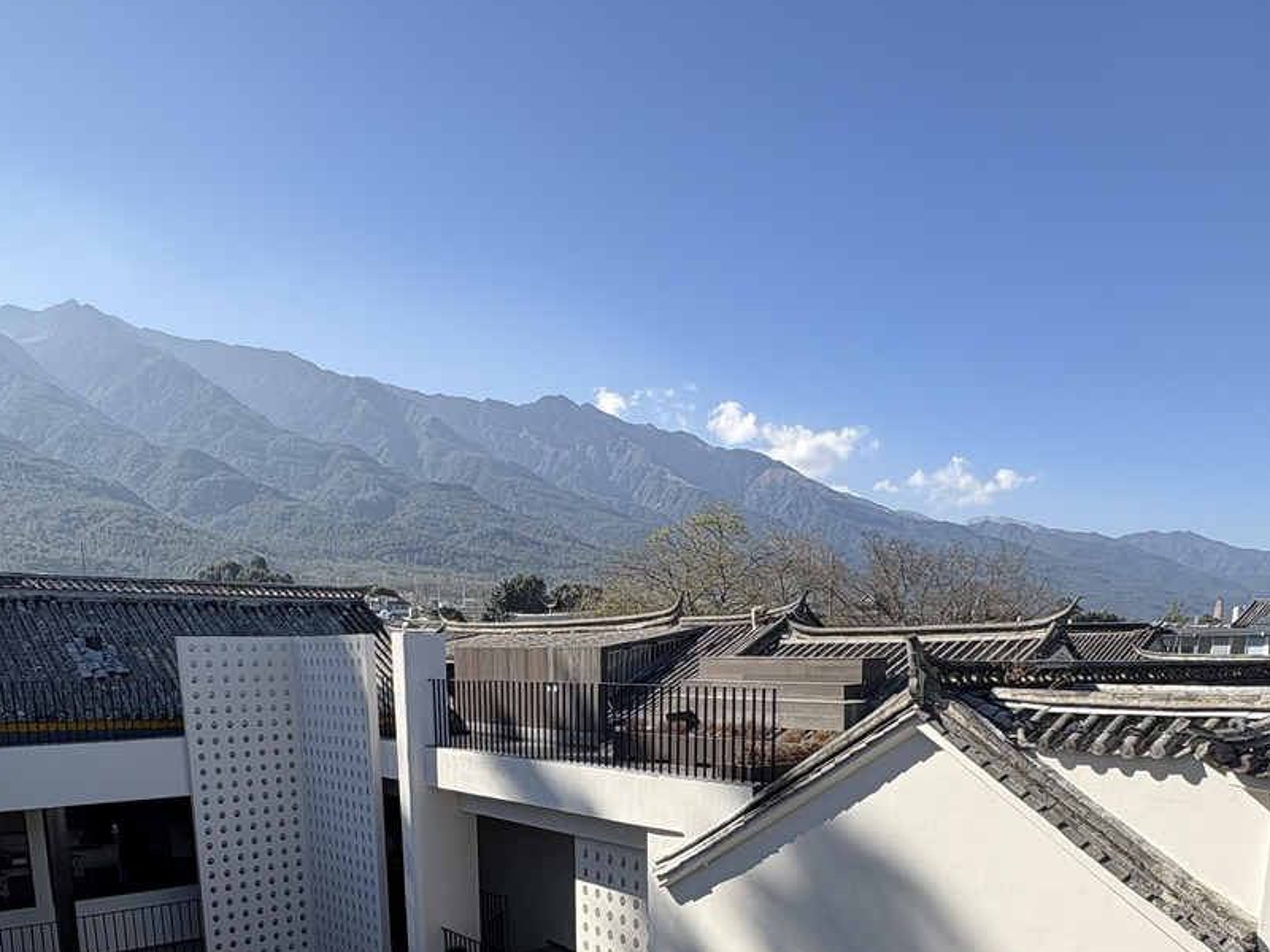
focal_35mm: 28
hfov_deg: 63.4
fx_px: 1027
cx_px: 619
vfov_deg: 45.1
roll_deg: +0.6
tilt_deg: -11.6
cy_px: 857
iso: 40
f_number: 2.2
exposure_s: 1/1178
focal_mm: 2.22
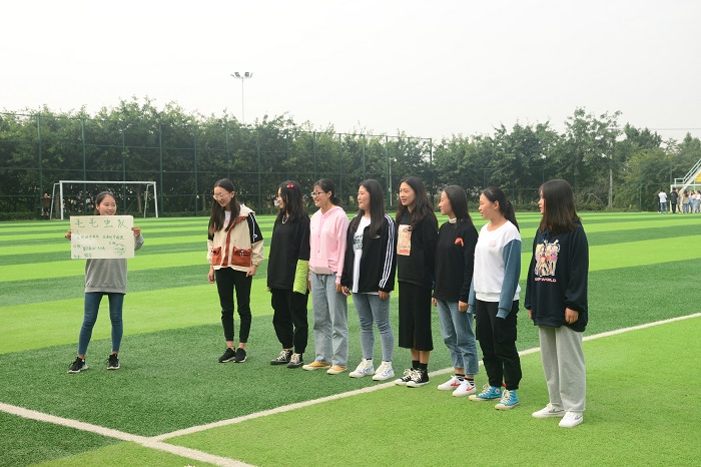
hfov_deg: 38.9
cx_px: 350
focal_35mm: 51
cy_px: 234
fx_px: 993
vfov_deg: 26.5
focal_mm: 34
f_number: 8
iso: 320
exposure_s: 1/320
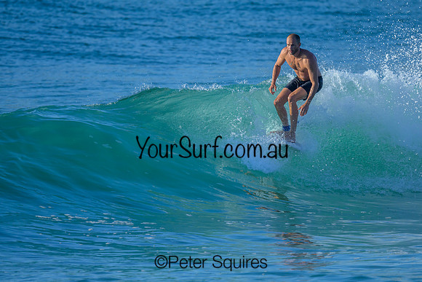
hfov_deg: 1.9
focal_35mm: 1076
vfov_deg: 1.3
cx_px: 211
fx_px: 12616
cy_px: 146
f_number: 6.3
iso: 500
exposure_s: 1/2000
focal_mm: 800
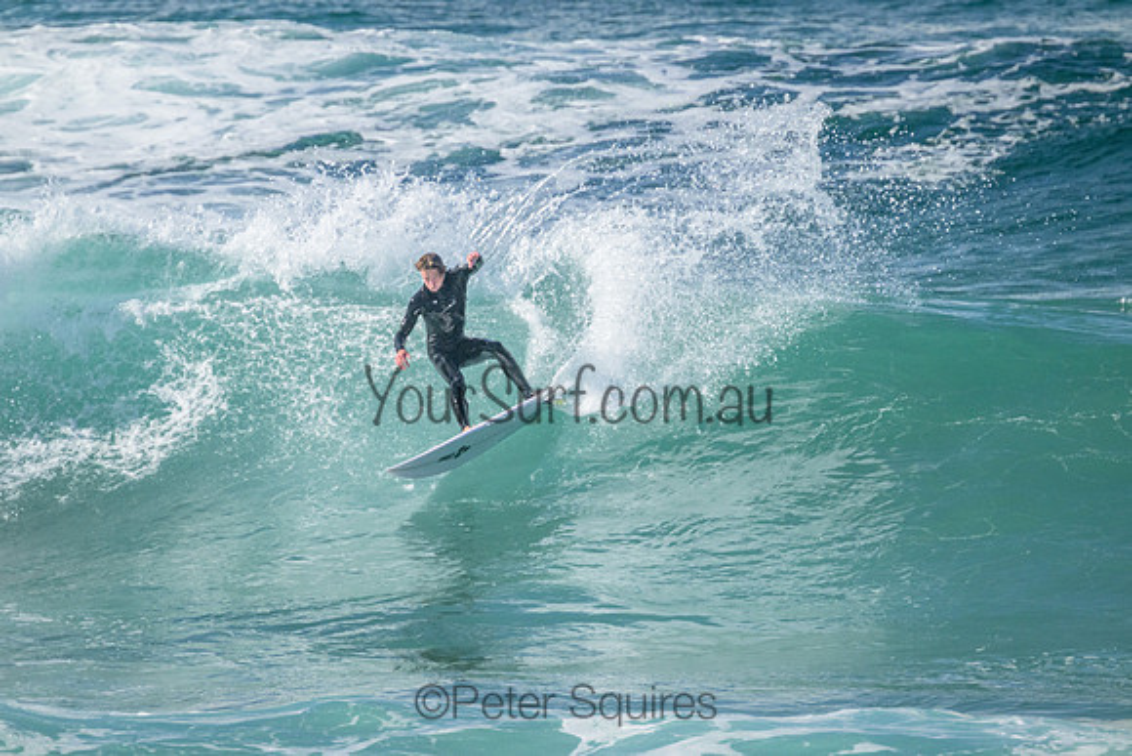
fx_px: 25160
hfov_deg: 2.6
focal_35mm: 800
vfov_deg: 1.7
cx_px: 566
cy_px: 378
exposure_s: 1/1600
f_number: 11
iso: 2500
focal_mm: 800
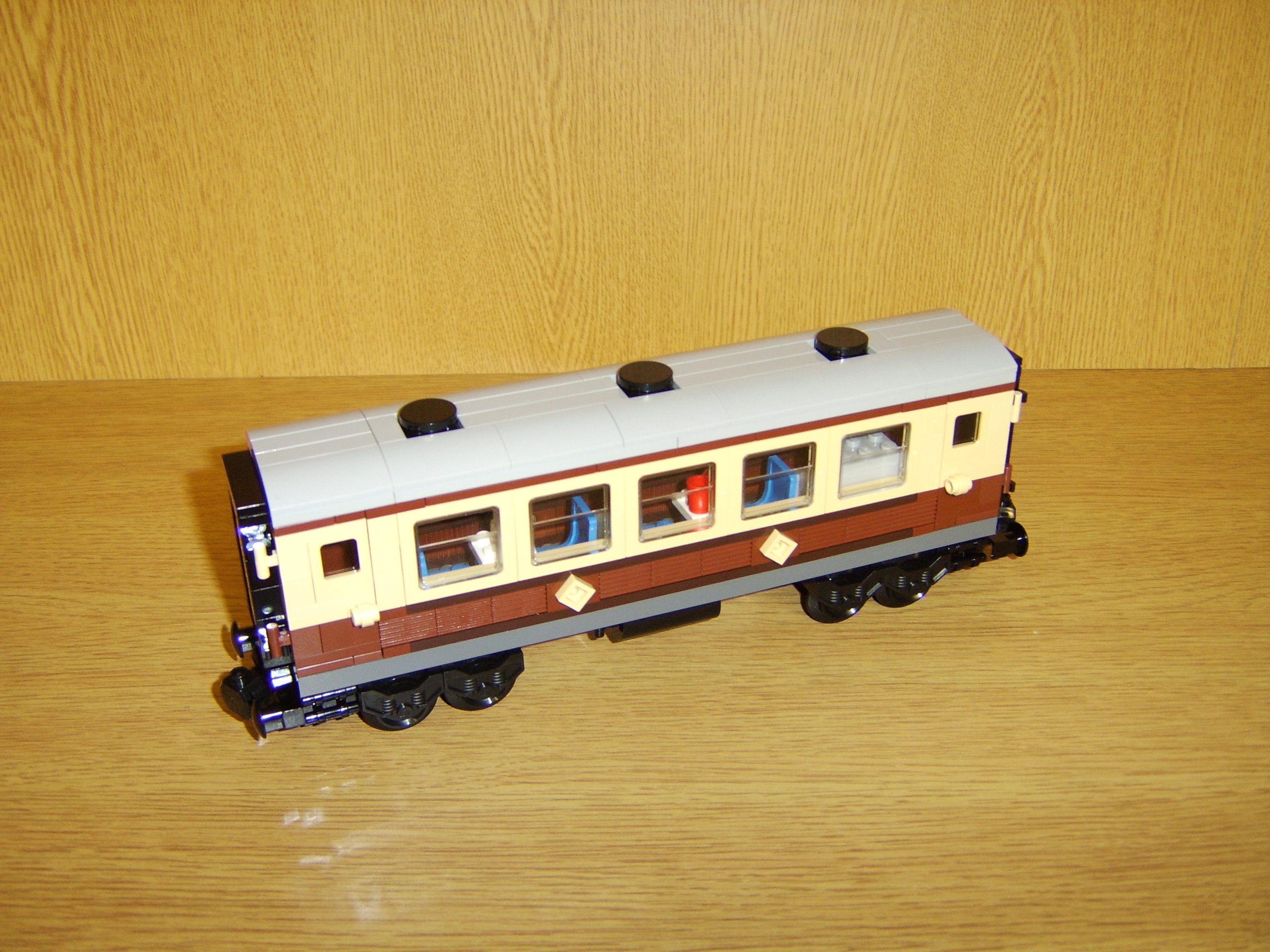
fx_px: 1137
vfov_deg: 45.4
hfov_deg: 58.4
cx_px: 635
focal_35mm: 31
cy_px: 476
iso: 141
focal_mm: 8.13
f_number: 2.7
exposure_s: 1/30
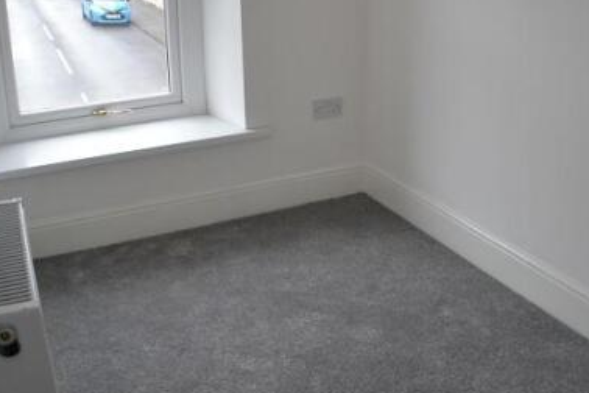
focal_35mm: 52
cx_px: 318
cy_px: 108
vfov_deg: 25.7
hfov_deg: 38.2
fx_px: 851
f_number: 3.8
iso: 400
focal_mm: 20
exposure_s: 1/100
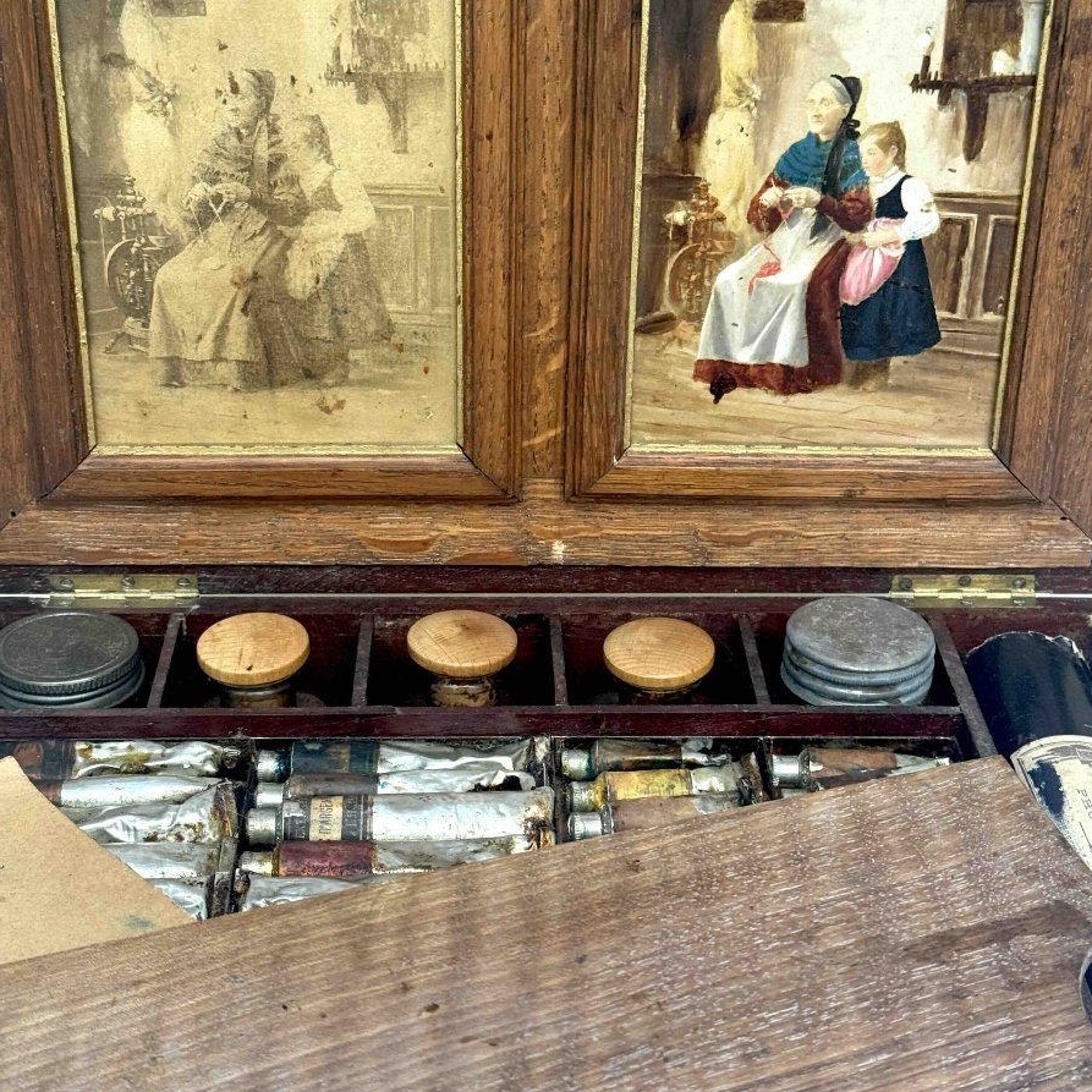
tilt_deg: -32.0
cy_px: 567
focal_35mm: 57
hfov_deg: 30.0
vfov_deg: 30.0
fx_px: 2034
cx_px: 548
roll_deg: +1.2
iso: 160
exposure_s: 1/50
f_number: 1.78
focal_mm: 6.76
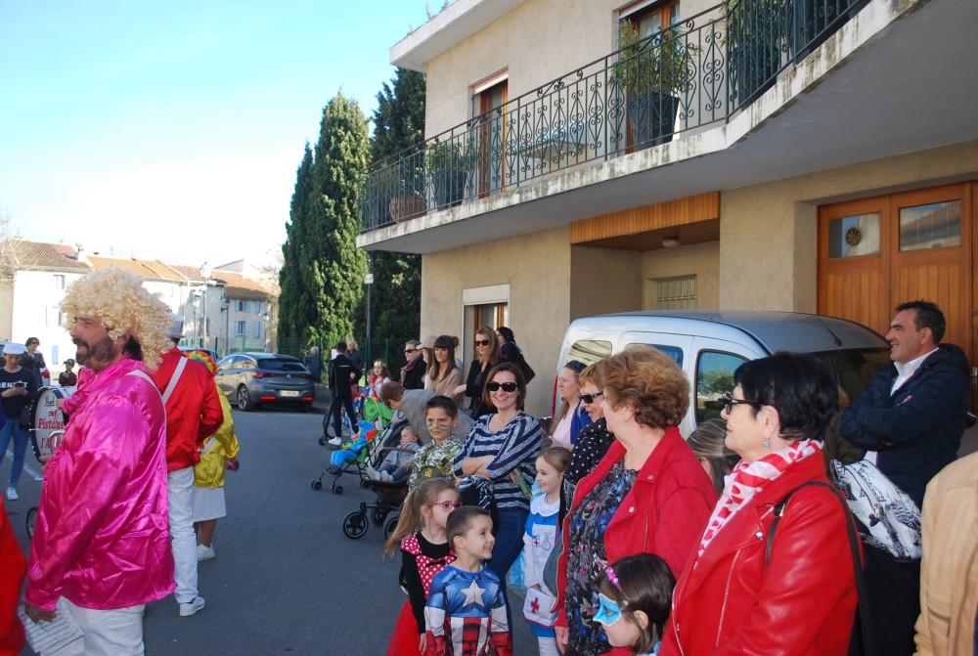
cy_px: 328
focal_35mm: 33
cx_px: 489
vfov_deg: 40.1
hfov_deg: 57.1
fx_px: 898
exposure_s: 1/160
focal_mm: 22
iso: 100
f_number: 4
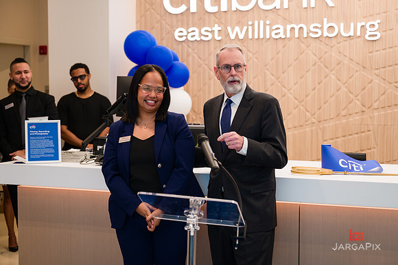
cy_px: 126
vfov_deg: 22.9
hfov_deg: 33.8
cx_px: 209
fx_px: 654
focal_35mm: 59
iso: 400
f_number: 3.2
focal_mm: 56
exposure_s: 1/200
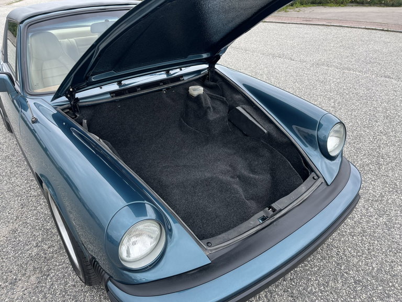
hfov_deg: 67.3
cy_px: 151
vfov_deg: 53.1
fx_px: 302
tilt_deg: -29.8
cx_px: 201
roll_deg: -1.3
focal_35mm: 26
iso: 50
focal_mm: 5.1
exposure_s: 1/793
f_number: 1.6
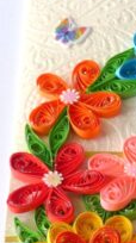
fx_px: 1366
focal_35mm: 212
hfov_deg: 5.6
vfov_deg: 10.2
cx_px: 215
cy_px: 174
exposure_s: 1/125
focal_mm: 11.9
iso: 100
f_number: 2.8
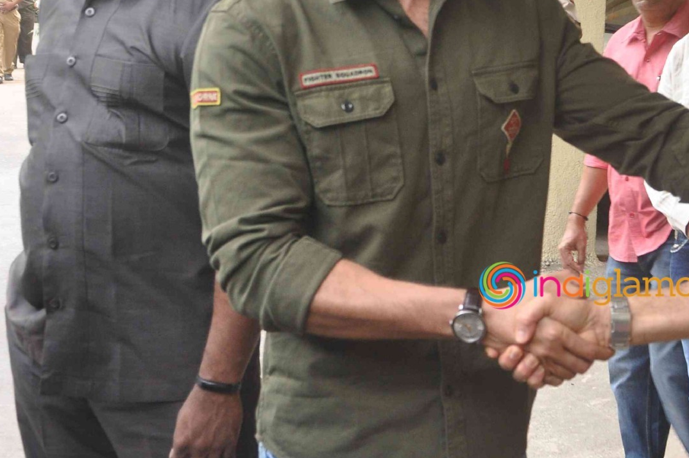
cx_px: 604
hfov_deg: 24.2
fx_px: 1567
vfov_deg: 16.6
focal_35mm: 82
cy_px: 158
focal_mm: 26
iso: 640
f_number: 5.6
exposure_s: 1/125
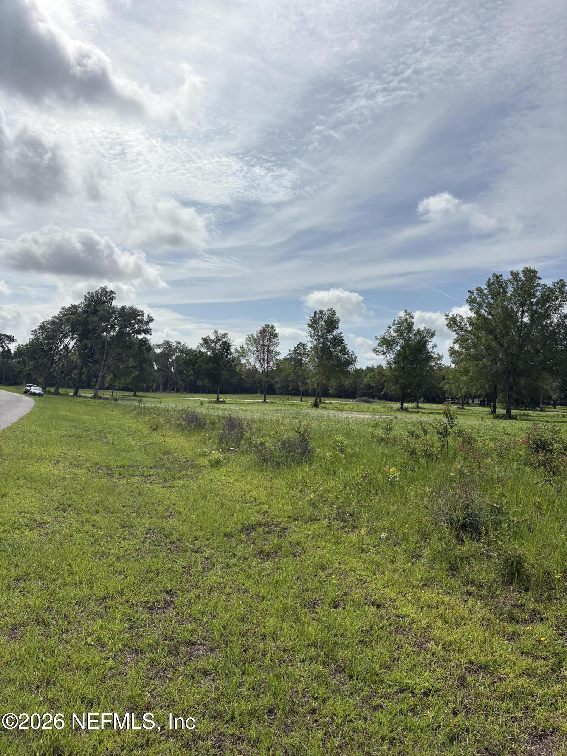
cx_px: 284
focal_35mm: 26
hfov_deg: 53.1
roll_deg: -3.0
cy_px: 378
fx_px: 568
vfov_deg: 67.3
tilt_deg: +1.6
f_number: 1.6
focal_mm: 5.96
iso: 40
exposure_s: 1/10101
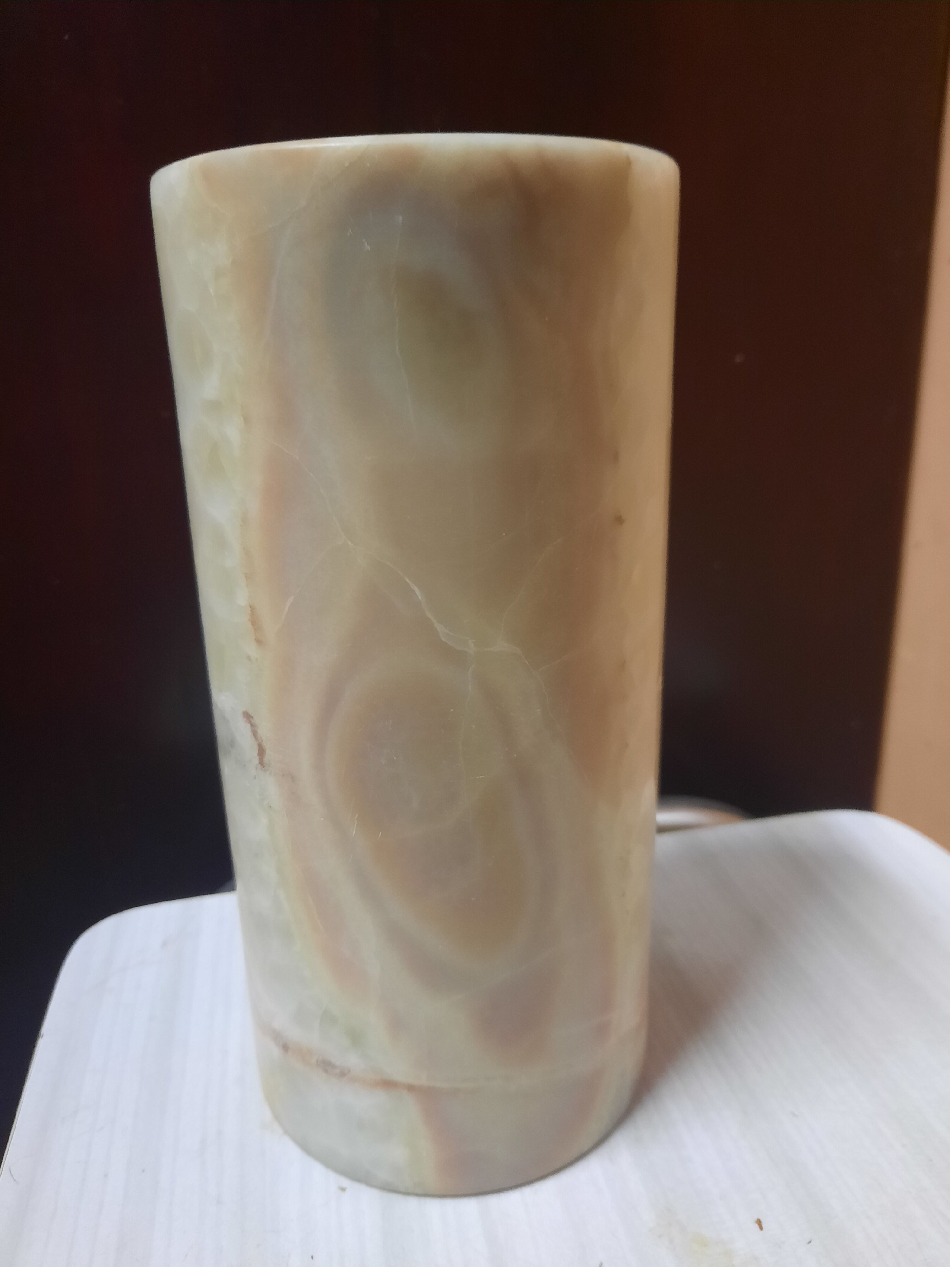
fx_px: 915
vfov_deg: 69.4
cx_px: 475
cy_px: 634
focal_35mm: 25
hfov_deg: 54.9
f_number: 2
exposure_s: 1/25
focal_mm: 4.6
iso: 400
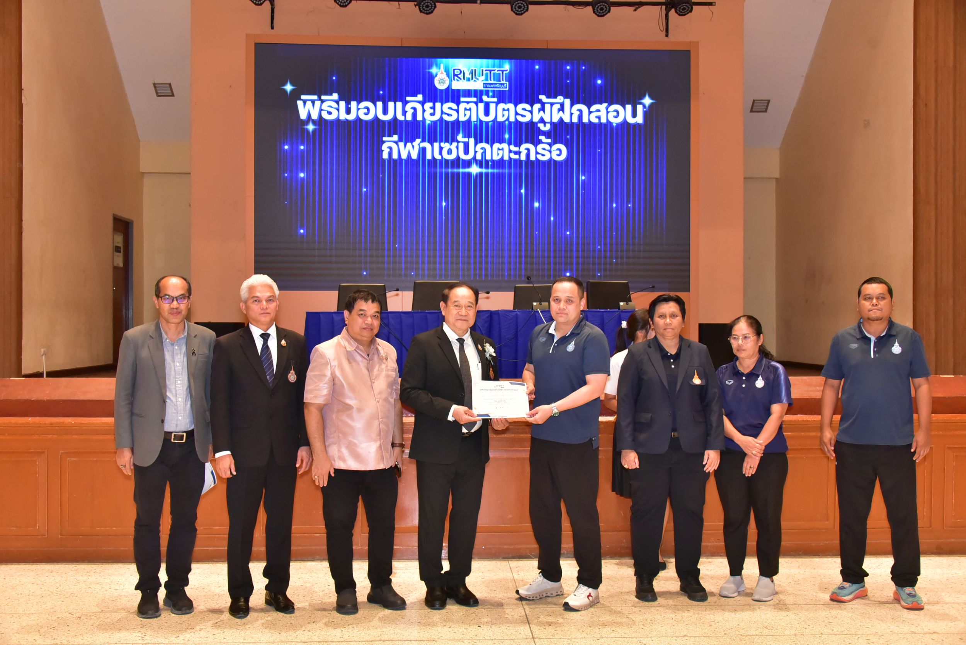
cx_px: 483
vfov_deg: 36.9
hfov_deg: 53.1
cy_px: 322
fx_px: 966
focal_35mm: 36
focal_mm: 36
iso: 4000
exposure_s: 1/125
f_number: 5.6
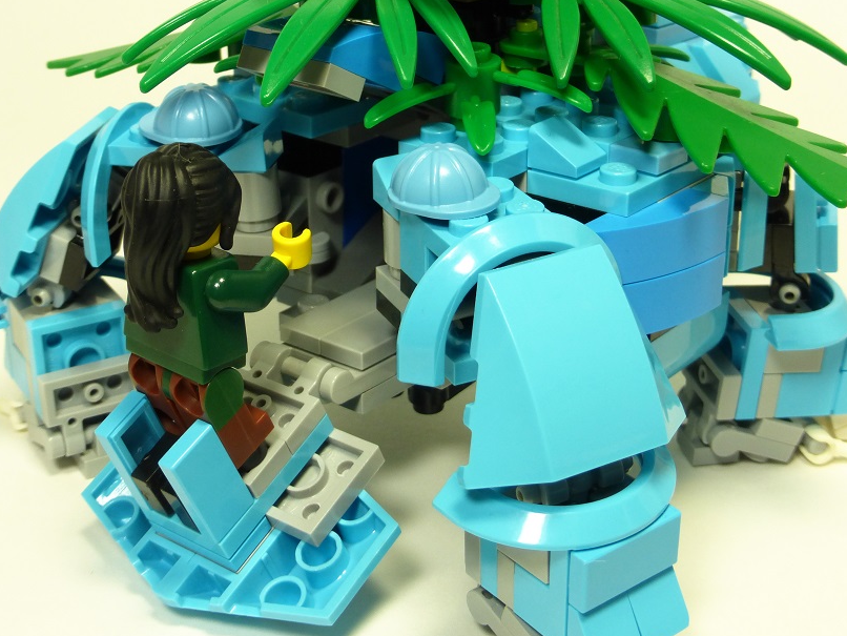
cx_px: 425
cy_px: 222
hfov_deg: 32.7
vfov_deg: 24.7
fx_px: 1444
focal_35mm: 59
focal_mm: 7.4
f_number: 3.9
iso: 100
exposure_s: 1/60
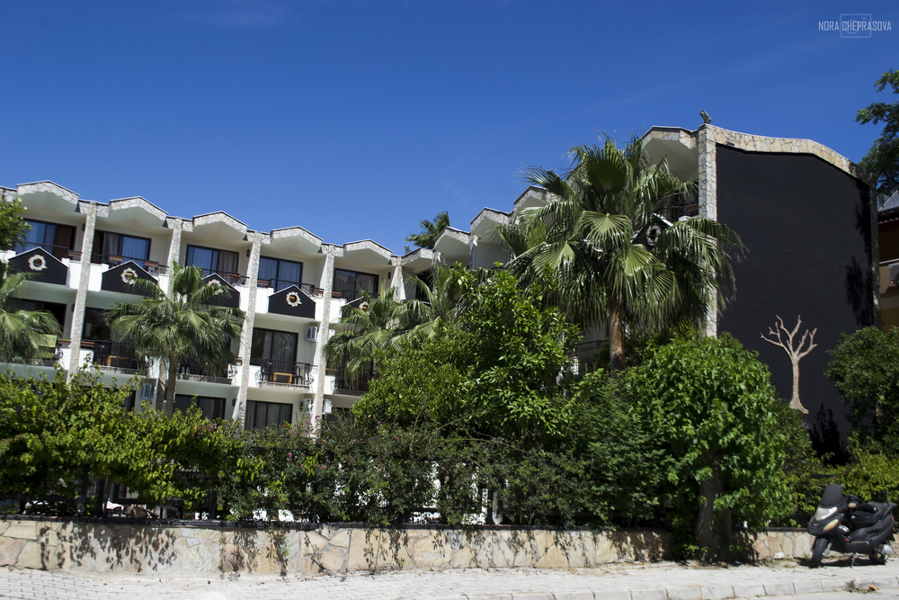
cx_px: 450
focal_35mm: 36
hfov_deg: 53.1
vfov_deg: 36.9
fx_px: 899
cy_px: 300
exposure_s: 1/250
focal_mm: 24
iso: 100
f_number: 8
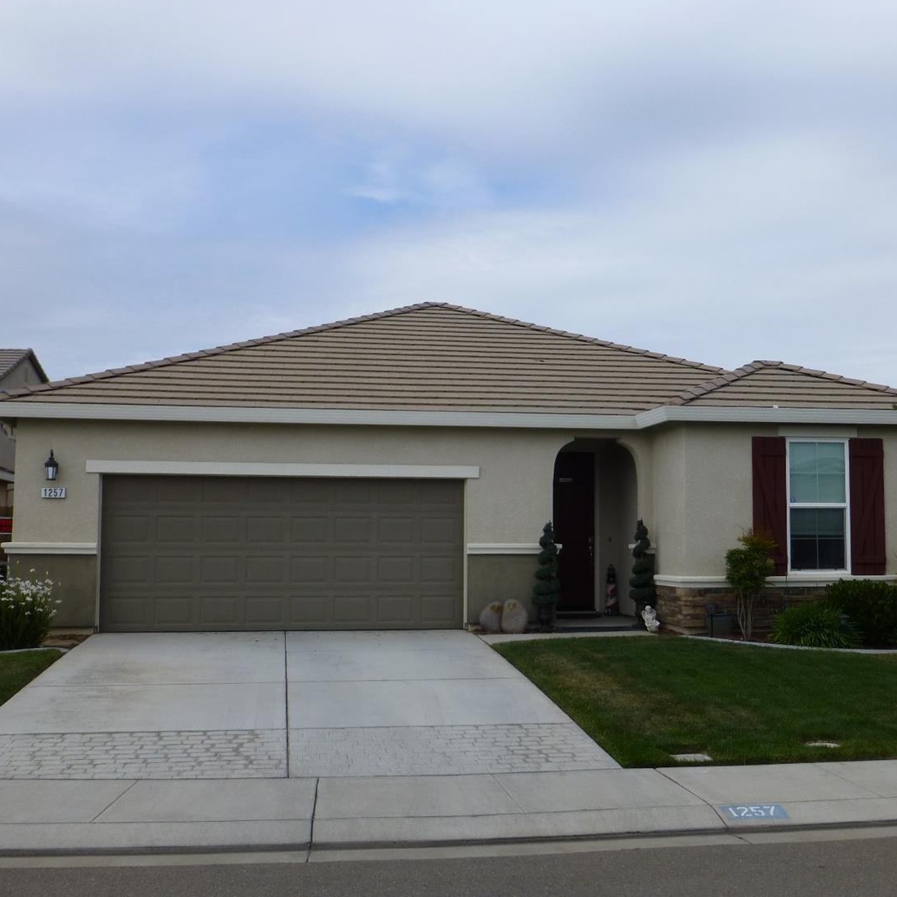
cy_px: 442
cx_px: 524
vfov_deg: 40.9
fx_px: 1202
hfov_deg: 40.8
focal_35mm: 41
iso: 100
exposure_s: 1/1300
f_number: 3.7
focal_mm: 6.1
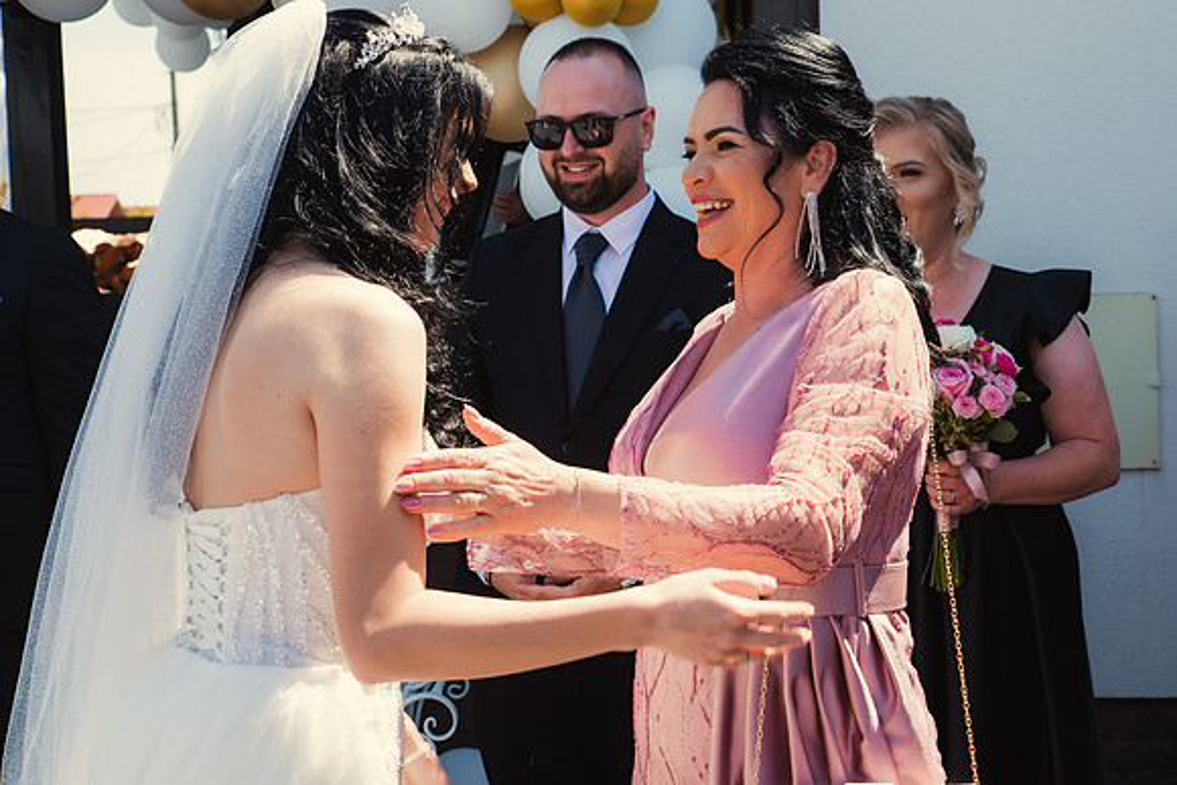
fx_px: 1990
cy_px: 381
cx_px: 651
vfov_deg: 22.3
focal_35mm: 61
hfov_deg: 32.9
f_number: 7.1
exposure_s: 1/200
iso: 200
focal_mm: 55
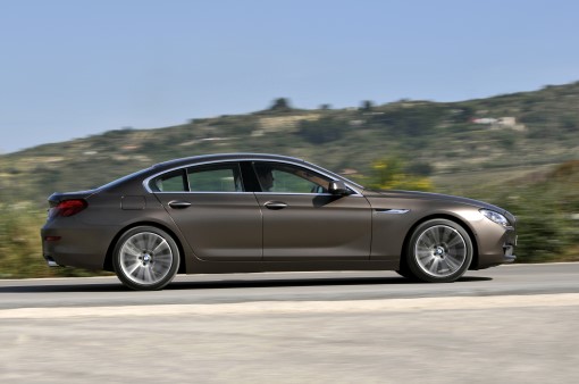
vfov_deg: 13.0
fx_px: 1686
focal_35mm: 105
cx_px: 290
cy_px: 192
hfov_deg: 19.5
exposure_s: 1/125
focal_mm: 70
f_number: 18
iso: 200
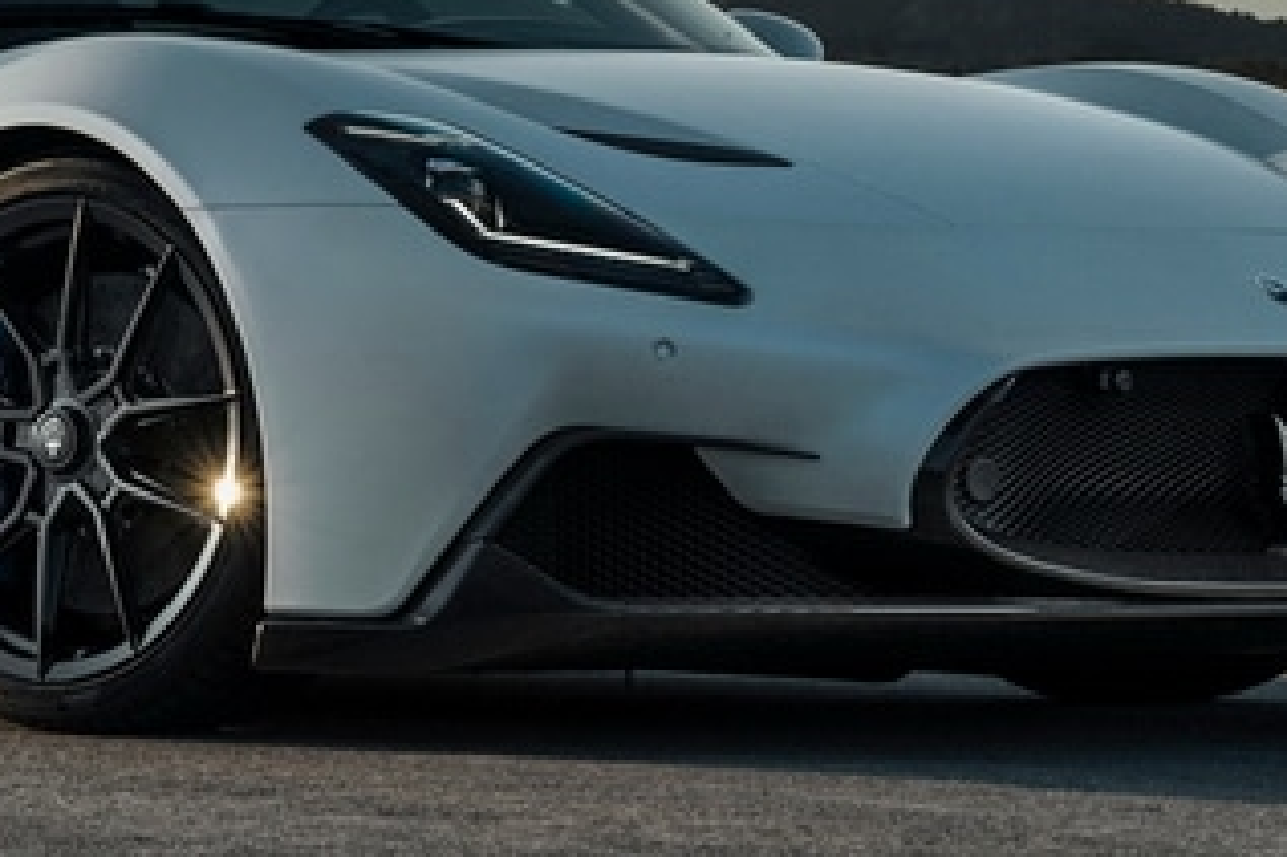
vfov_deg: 5.8
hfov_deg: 8.6
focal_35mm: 237
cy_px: 331
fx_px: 8476
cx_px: -122
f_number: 8
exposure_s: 1/80
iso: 125
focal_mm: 58.8
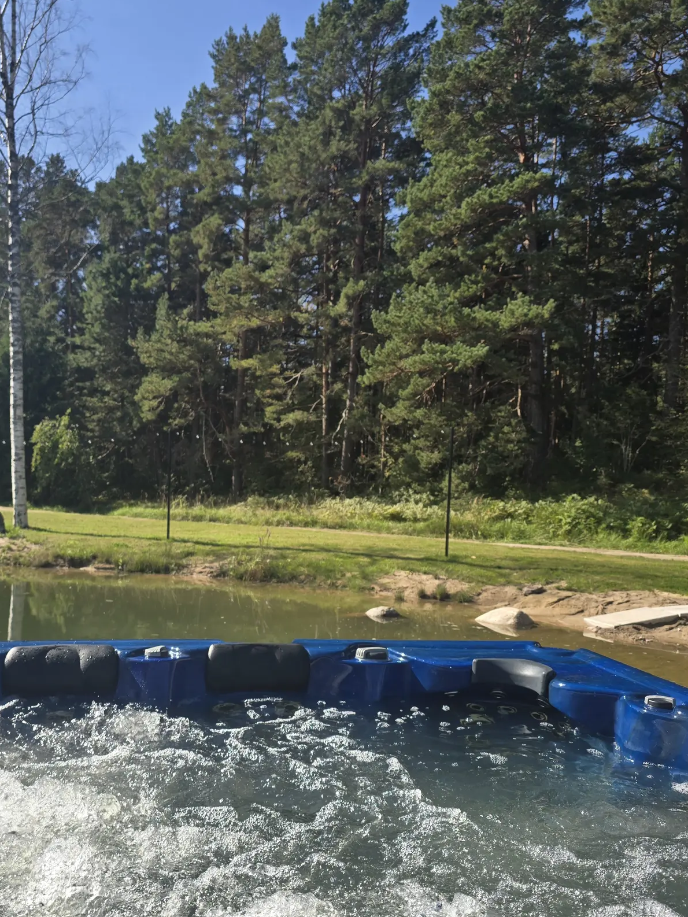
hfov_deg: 48.1
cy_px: 541
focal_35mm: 29
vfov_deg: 61.2
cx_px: 294
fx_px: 768
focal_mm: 6.3
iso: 12
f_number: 1.7
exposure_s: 1/500
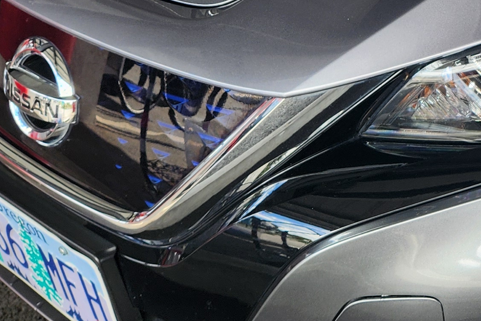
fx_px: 1135
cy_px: -155
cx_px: 656
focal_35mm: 85
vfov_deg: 14.9
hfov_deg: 21.3
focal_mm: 5.4
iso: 20
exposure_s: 1/239
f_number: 1.8
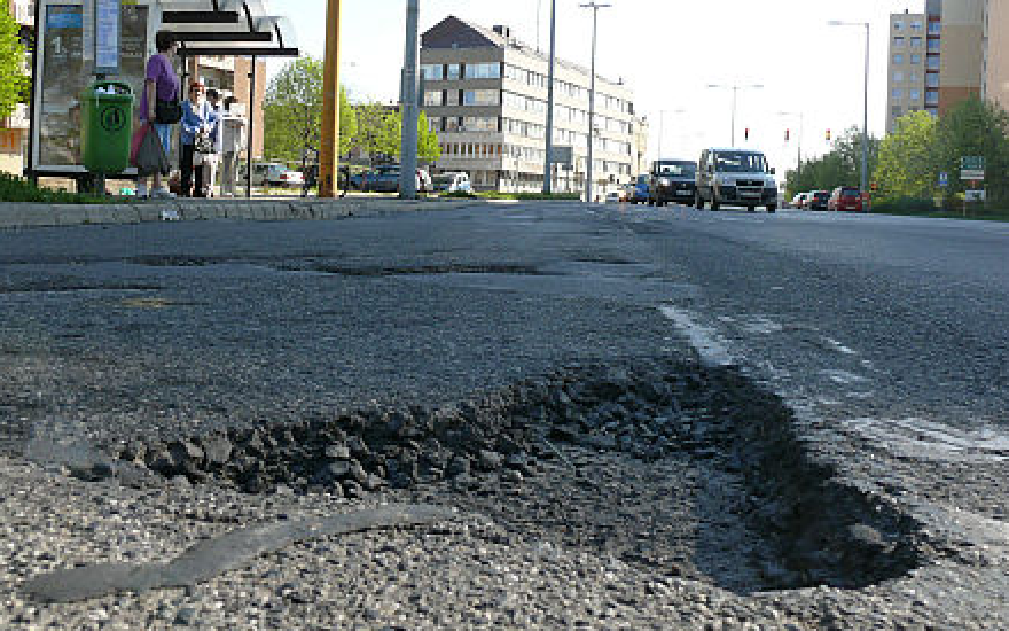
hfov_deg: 51.5
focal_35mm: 38
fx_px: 1045
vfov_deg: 33.5
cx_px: 509
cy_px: 259
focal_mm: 7.4
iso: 100
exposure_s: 1/250
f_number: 5
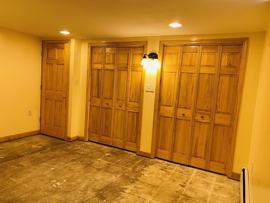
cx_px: 135
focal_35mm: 26
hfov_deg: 67.3
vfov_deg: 53.1
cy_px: 102
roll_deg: -4.3
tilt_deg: -6.3
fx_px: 203
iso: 100
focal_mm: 4.25
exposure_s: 1/60
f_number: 1.8
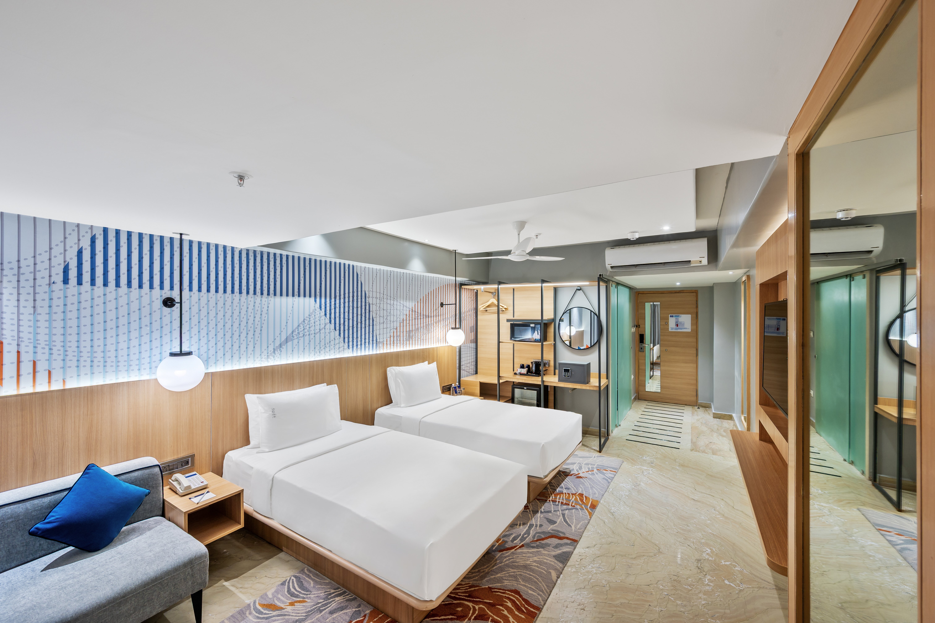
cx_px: 468
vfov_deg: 81.2
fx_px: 364
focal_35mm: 14
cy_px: 312
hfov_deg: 104.3
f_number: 9
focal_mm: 14
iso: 100
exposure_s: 1/5
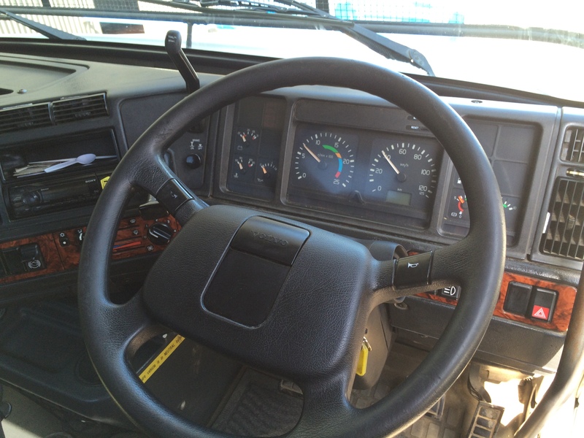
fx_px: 489
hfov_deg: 61.7
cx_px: 292
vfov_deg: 48.2
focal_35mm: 29
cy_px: 219
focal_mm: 4.15
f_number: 2.2
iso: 50
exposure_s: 1/50
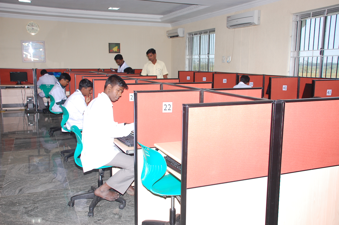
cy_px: 112
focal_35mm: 33
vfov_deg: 39.8
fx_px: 310
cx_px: 170
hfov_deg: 57.3
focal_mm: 22
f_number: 5
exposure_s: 1/125
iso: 400
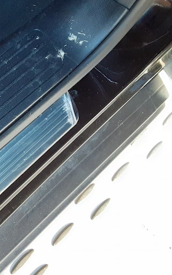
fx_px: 367
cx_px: -59
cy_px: 108
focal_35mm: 49
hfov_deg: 23.0
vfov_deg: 40.8
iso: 250
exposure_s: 1/40
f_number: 1.9
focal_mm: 2.91
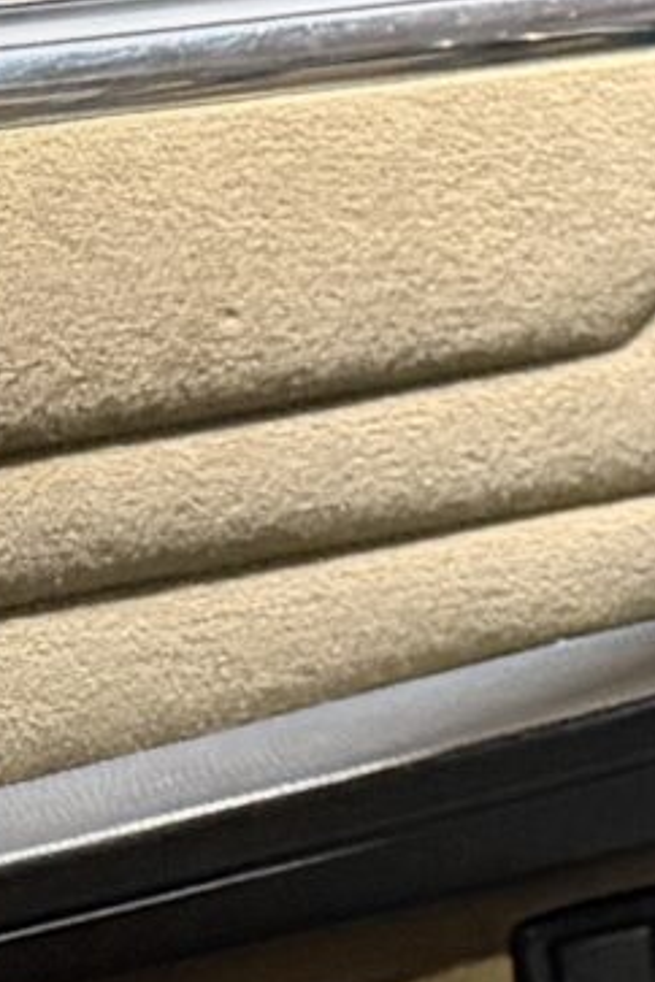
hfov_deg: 6.2
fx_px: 4803
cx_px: 2777
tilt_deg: -22.3
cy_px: 1012
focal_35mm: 176
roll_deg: +0.5
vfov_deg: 11.5
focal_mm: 6.76
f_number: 1.78
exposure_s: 1/33
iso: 800
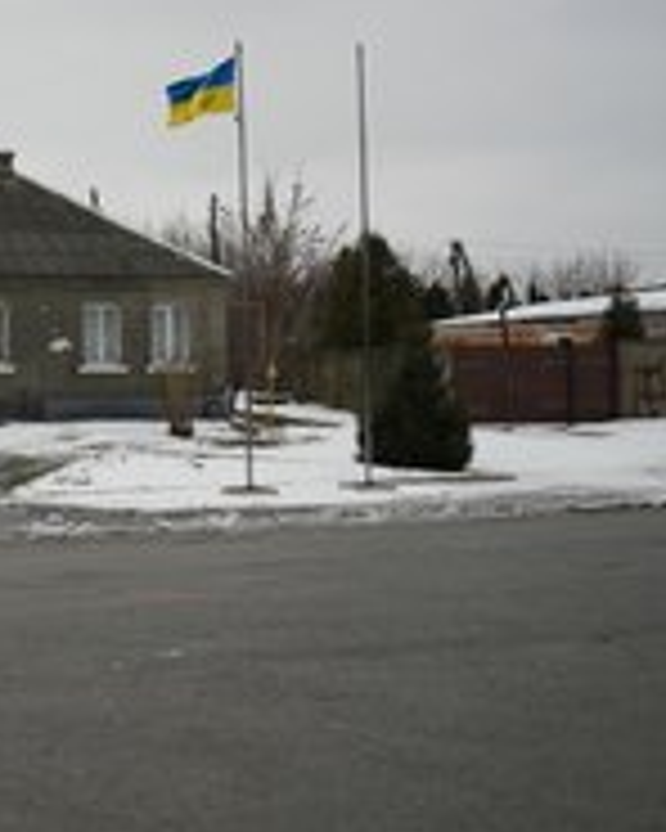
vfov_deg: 31.9
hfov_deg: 23.1
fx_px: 1454
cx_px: -189
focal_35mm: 59
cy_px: 362
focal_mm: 29
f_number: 2.8
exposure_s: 1/200
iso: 250
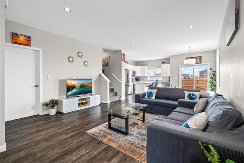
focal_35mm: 15
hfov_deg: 100.4
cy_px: 82
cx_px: 122
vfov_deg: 77.3
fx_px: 102
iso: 640
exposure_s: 1/10
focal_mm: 10
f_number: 7.1
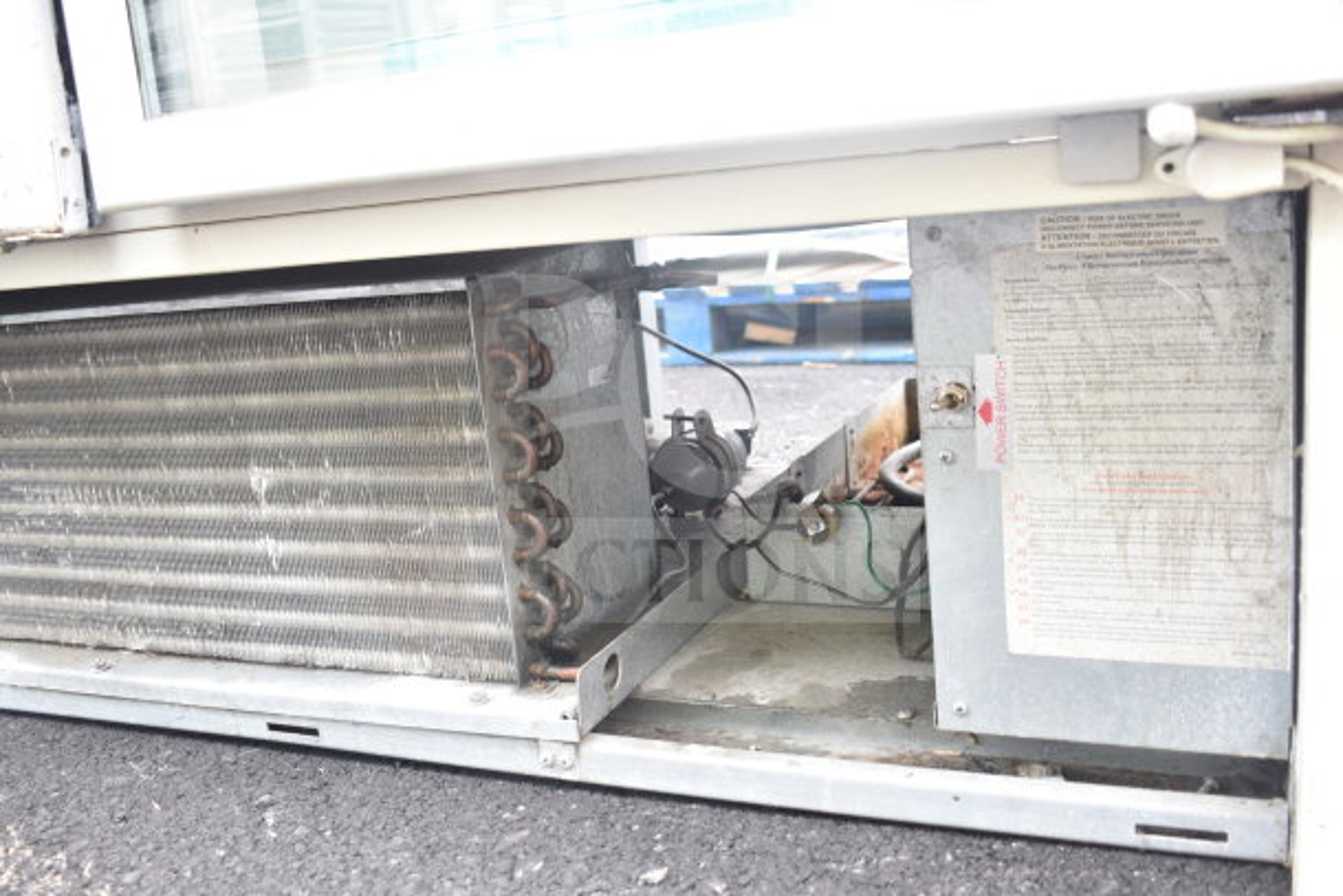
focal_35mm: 34
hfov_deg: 55.1
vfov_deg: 38.4
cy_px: 448
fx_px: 1287
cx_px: 672
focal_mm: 23
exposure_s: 1/40
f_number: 3.8
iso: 320
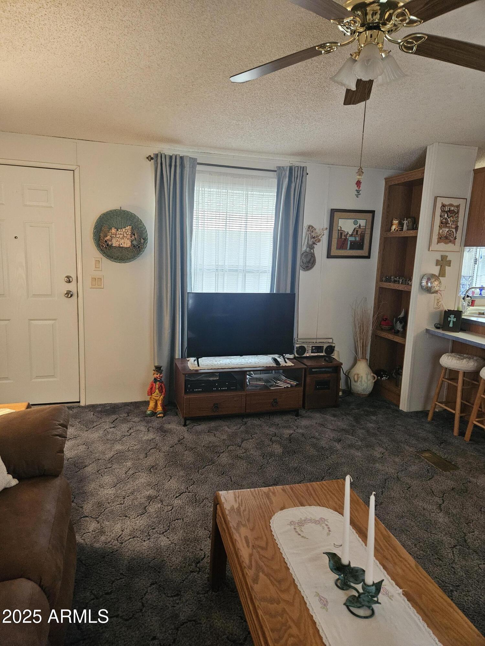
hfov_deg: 58.9
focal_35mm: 23
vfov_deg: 73.9
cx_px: 242
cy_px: 323
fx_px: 430
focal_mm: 5.4
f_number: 1.8
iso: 800
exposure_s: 1/120
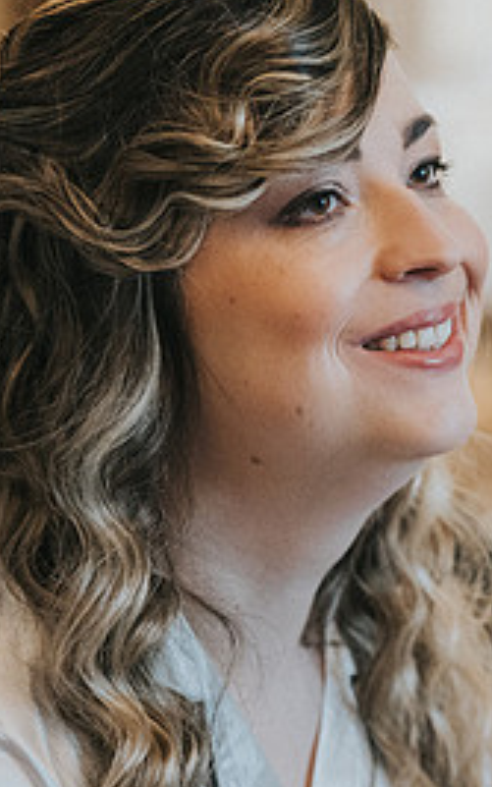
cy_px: 134
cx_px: 613
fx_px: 5468
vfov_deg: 8.2
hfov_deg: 5.1
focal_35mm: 255
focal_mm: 85
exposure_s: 1/160
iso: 2500
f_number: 2
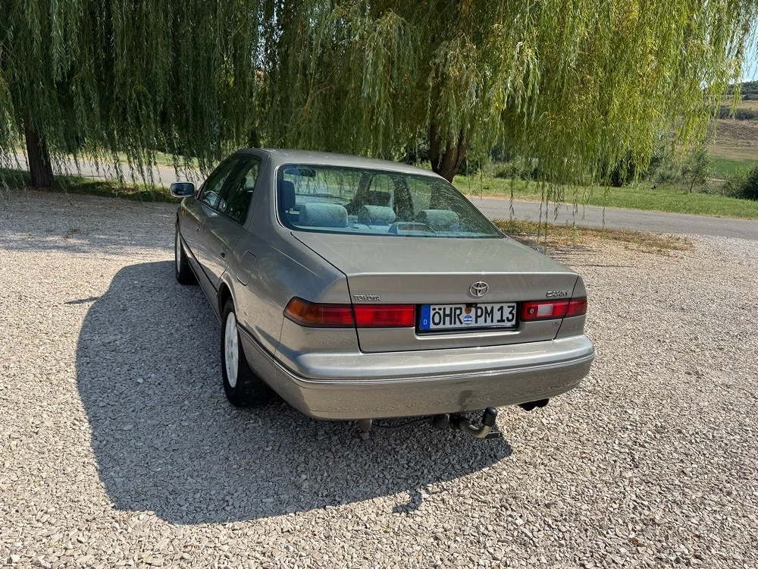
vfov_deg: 56.8
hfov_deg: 71.6
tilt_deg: -15.2
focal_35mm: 24
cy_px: 284
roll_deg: -4.1
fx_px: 526
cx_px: 379
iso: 80
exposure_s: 1/4310
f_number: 1.78
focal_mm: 6.76
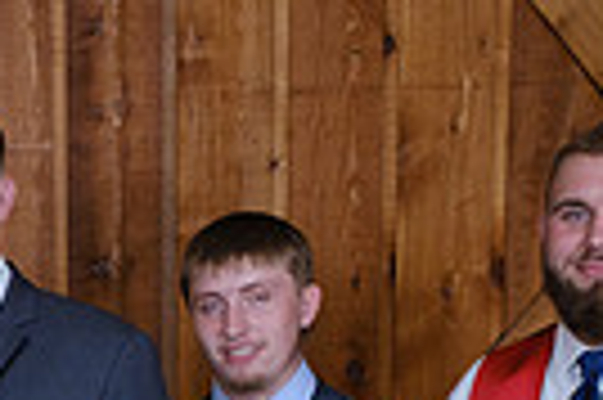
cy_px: 727
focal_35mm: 126
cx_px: -251
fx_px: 2108
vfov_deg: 10.2
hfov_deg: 15.3
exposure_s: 1/60
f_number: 4.5
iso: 1600
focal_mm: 16
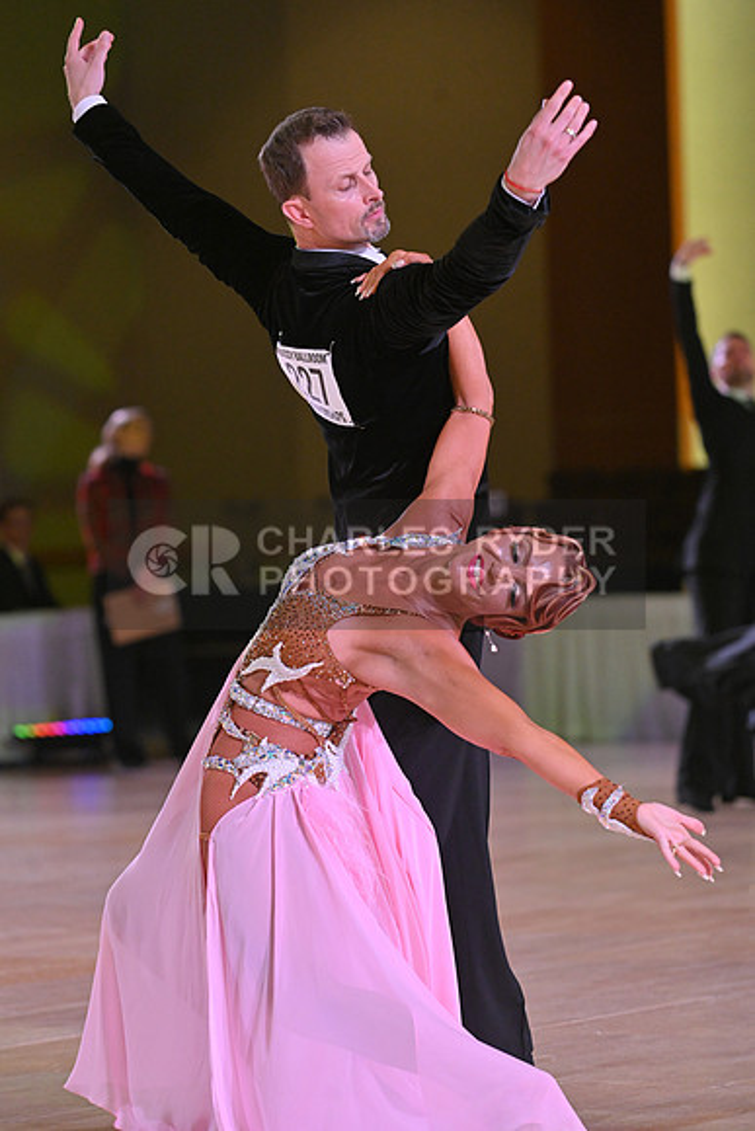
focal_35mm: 185
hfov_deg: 7.4
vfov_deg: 11.1
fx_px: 5816
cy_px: 566
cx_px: 378
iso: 3200
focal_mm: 185
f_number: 5
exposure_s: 1/400
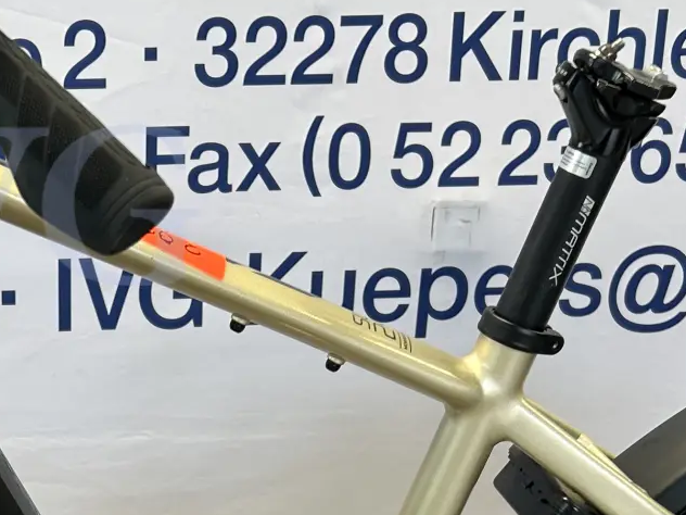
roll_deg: +2.6
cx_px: 42
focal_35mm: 79
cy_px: 750
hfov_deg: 23.9
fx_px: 1566
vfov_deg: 17.0
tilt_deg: -22.1
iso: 32
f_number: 1.5
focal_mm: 5.7
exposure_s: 1/133
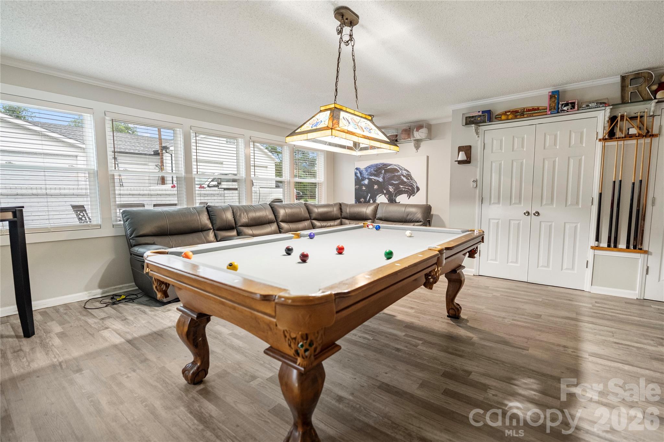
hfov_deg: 96.7
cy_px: 221
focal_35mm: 16
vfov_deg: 73.7
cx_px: 332
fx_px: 295
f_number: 1.8
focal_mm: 16
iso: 1250
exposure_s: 1/30
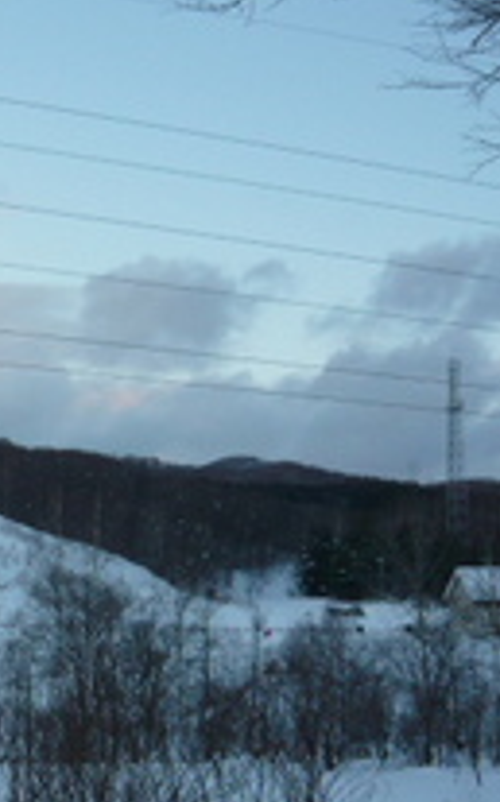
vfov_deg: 28.8
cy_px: 521
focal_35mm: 71
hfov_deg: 17.2
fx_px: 1551
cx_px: -143
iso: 100
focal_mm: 5.5
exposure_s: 1/160
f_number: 2.8
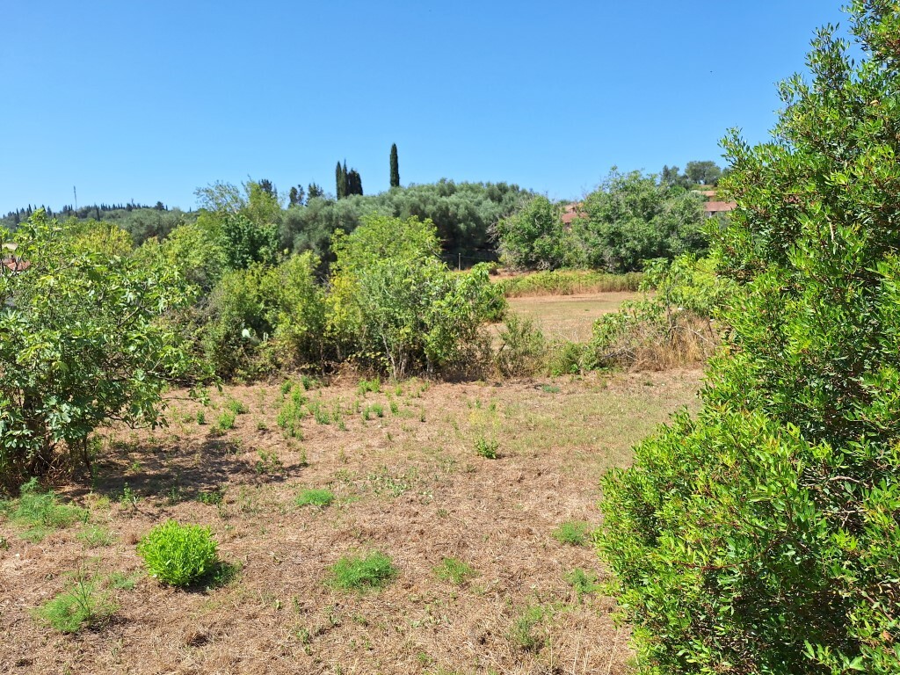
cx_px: 450
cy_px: 338
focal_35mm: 23
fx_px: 598
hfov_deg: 73.9
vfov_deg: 58.9
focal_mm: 5.54
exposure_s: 1/2151
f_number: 1.8
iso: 40
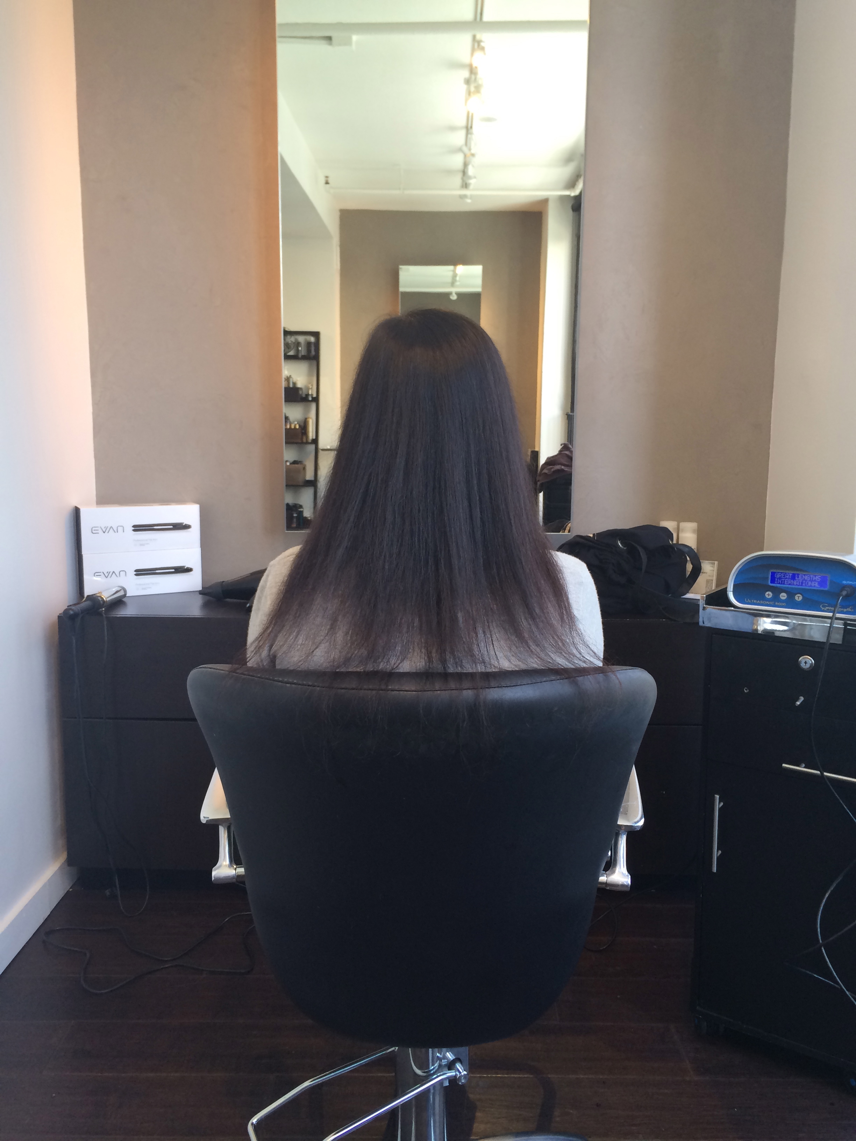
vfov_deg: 60.0
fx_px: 989
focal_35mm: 30
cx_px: 428
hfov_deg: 46.8
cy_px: 570
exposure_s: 1/40
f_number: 2.2
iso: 40
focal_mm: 4.12
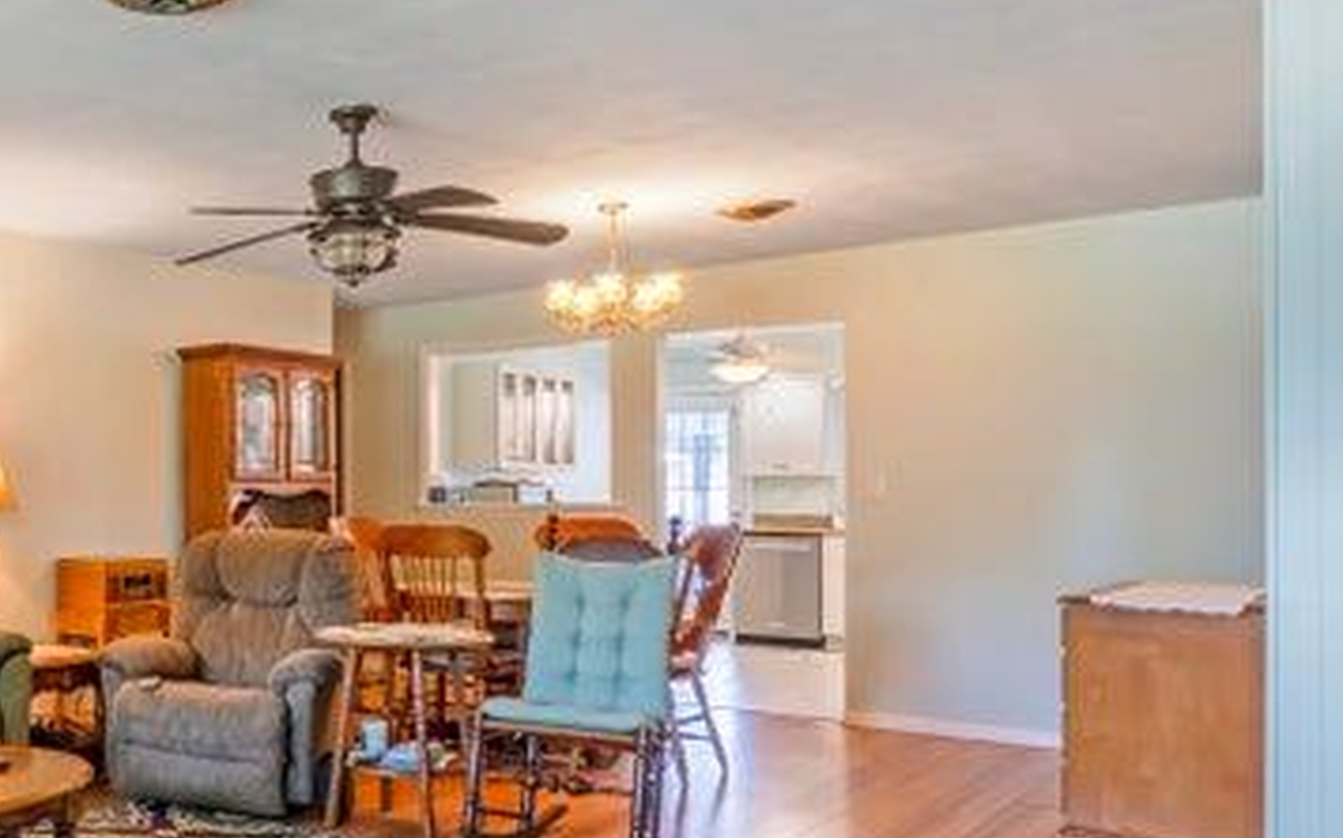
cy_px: 551
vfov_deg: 36.8
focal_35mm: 34
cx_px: 0
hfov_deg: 47.2
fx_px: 1245
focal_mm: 11
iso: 250
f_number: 9
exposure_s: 1/60
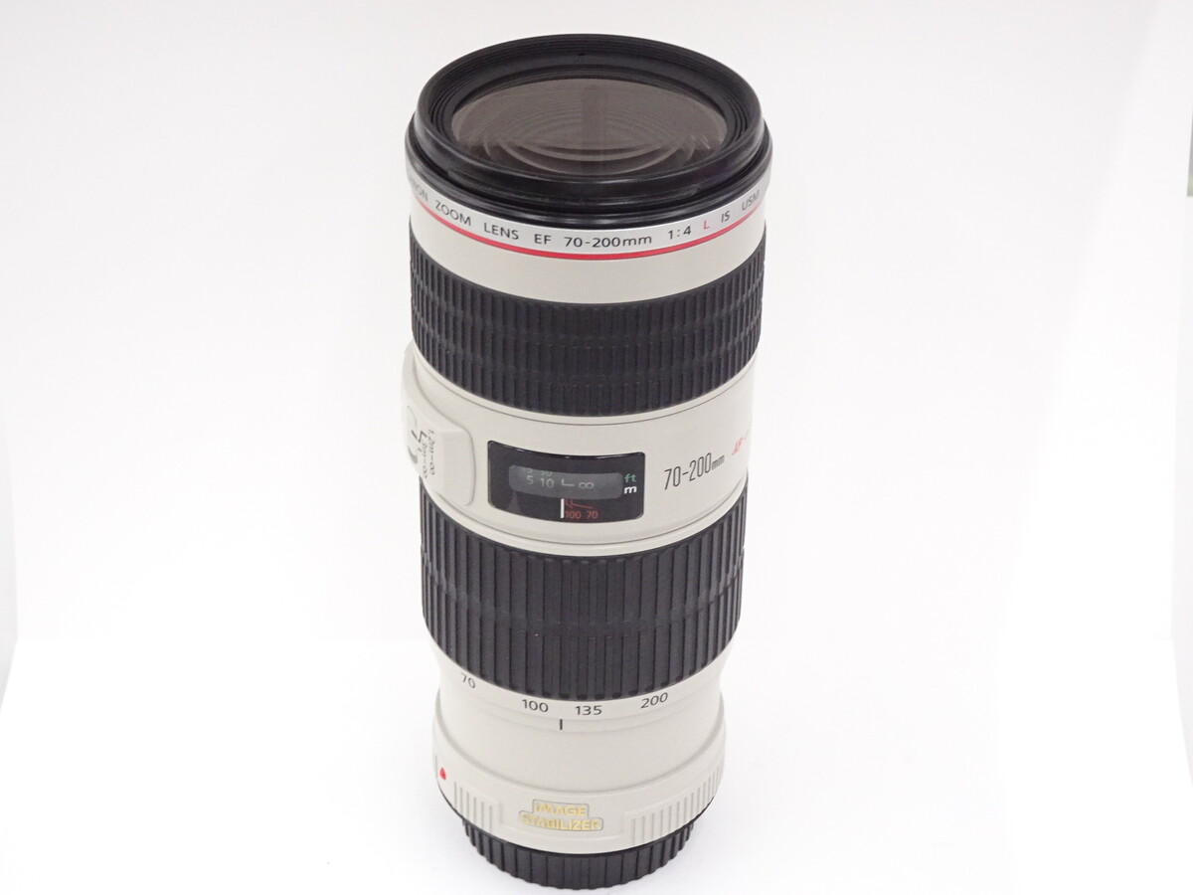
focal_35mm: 73
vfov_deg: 20.2
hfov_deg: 26.7
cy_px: 448
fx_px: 2516
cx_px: 596
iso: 640
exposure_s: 1/80
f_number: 5
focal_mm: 12.42
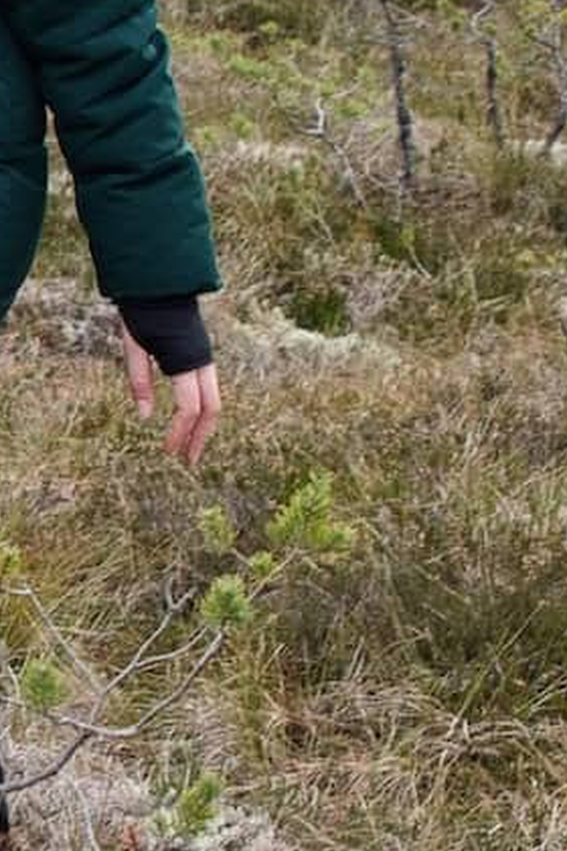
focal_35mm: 195
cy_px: 73
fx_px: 4607
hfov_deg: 6.9
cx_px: -456
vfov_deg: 10.5
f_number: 6.3
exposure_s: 1/200
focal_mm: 42
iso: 400
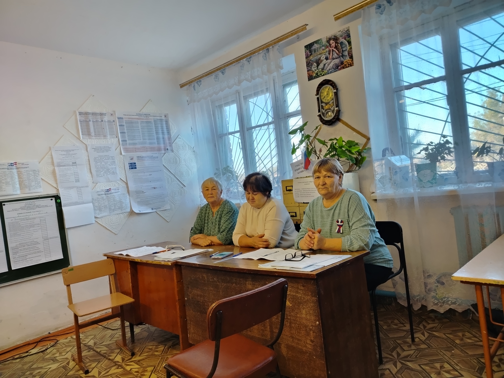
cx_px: 252
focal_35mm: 24
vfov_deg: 56.8
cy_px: 189
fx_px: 349
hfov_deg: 71.6
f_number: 1.75
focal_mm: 5.25
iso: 638
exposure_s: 1/50
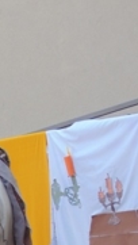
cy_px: 292
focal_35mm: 205
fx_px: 1332
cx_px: -70
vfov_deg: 10.3
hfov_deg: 5.9
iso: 80
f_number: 3.7
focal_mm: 12.8
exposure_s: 1/160
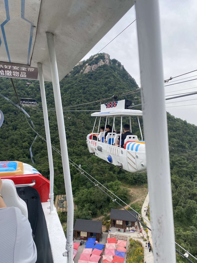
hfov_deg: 53.1
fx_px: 197
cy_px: 132
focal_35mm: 26
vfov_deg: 67.3
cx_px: 98
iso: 32
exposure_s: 1/973
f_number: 1.8
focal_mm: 4.25
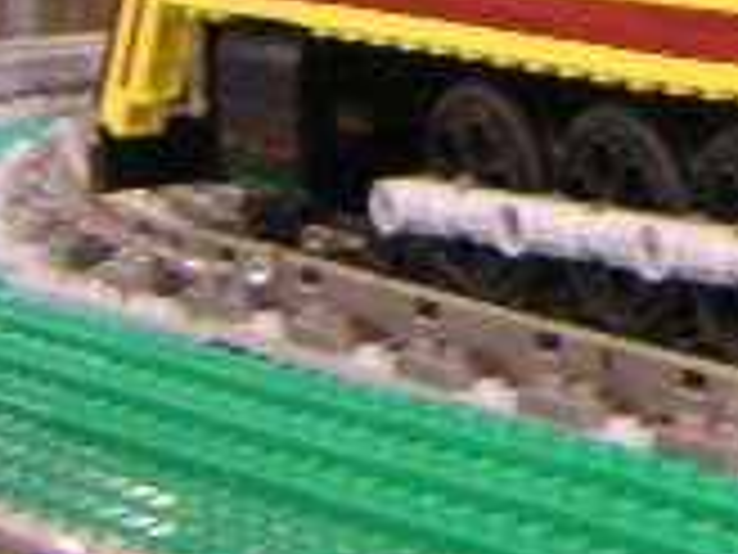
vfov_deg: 10.0
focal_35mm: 144
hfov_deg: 12.3
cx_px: 1418
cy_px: -243
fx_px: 3070
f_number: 2.8
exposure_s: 1/15
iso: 400
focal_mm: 4.8
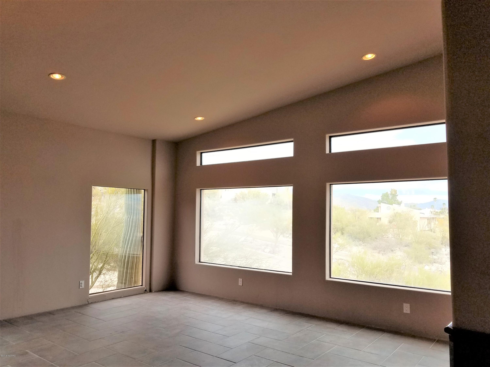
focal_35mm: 26
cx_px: 245
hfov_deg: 67.3
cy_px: 184
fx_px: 368
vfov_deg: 53.1
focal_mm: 4.2
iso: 40
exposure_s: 1/227
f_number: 1.7
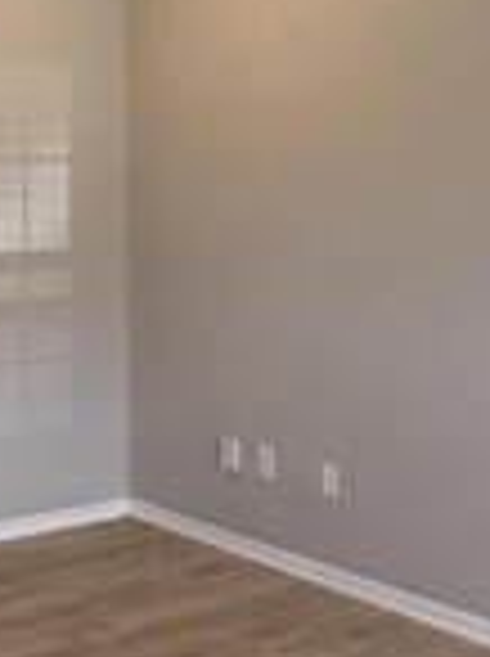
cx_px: -27
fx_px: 1211
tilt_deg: +1.1
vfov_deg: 29.9
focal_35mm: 64
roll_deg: +0.2
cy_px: 173
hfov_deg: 21.8
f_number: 2.2
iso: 160
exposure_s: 1/120
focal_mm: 2.22
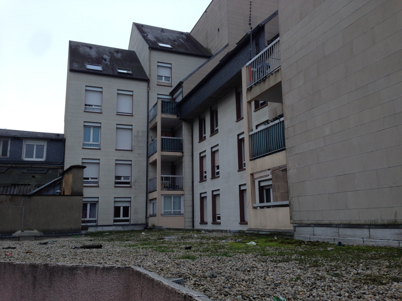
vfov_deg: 42.9
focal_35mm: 33
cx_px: 201
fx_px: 383
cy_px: 150
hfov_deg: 55.4
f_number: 2.4
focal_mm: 4.12
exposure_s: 1/60
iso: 64
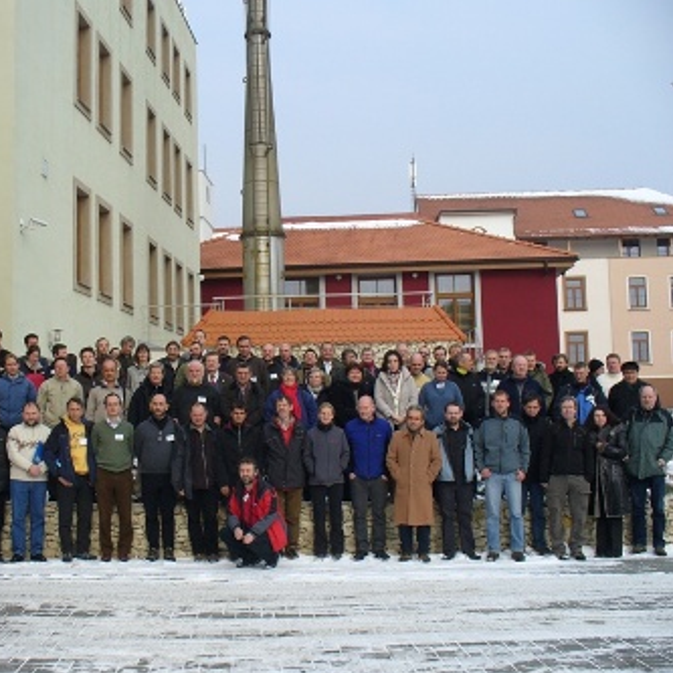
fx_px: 968
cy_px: 338
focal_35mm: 44
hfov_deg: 38.0
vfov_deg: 38.3
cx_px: 236
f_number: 5.6
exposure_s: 1/200
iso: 80
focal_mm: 6.1
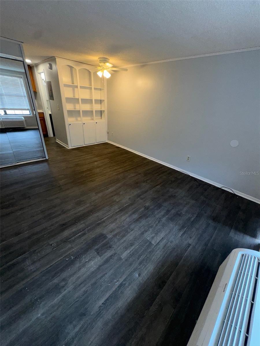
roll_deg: -3.3
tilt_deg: -28.0
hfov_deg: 85.7
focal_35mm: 14
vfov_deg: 102.1
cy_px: 173
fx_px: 140
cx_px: 130
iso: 80
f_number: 2.2
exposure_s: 1/81
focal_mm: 2.22
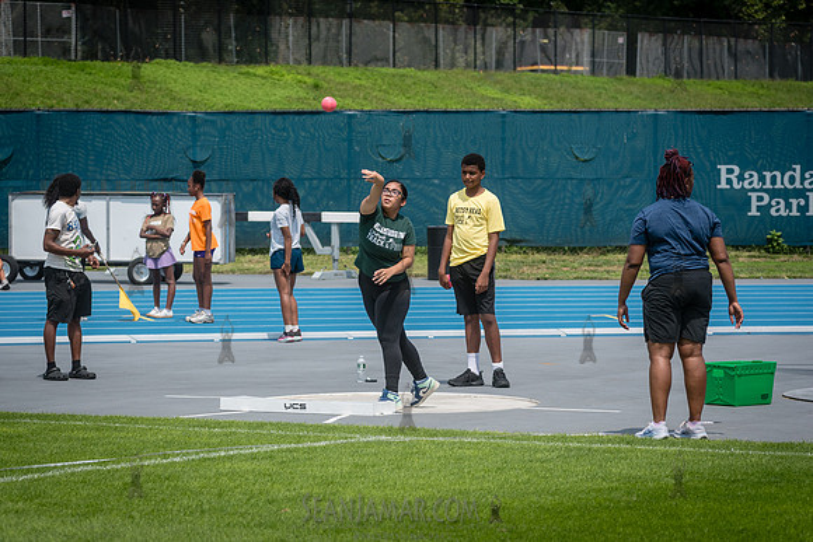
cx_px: 387
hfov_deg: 14.0
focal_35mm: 146
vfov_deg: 9.4
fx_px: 3299
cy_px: 310
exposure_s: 1/1600
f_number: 5
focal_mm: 125
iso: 160
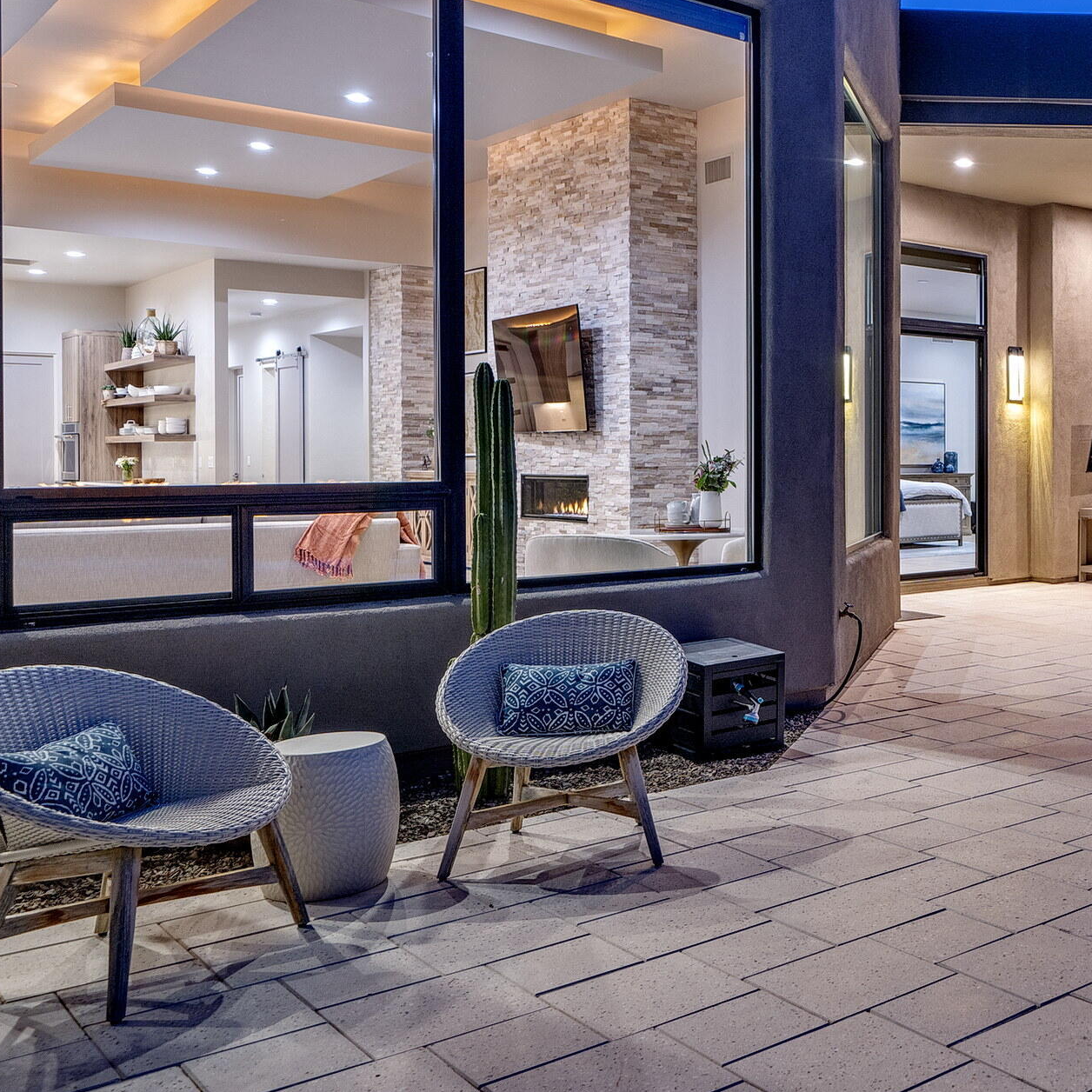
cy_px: 451
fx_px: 1285
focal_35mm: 36
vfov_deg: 45.9
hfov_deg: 39.4
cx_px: 1141
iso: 200
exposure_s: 1
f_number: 5
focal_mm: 19
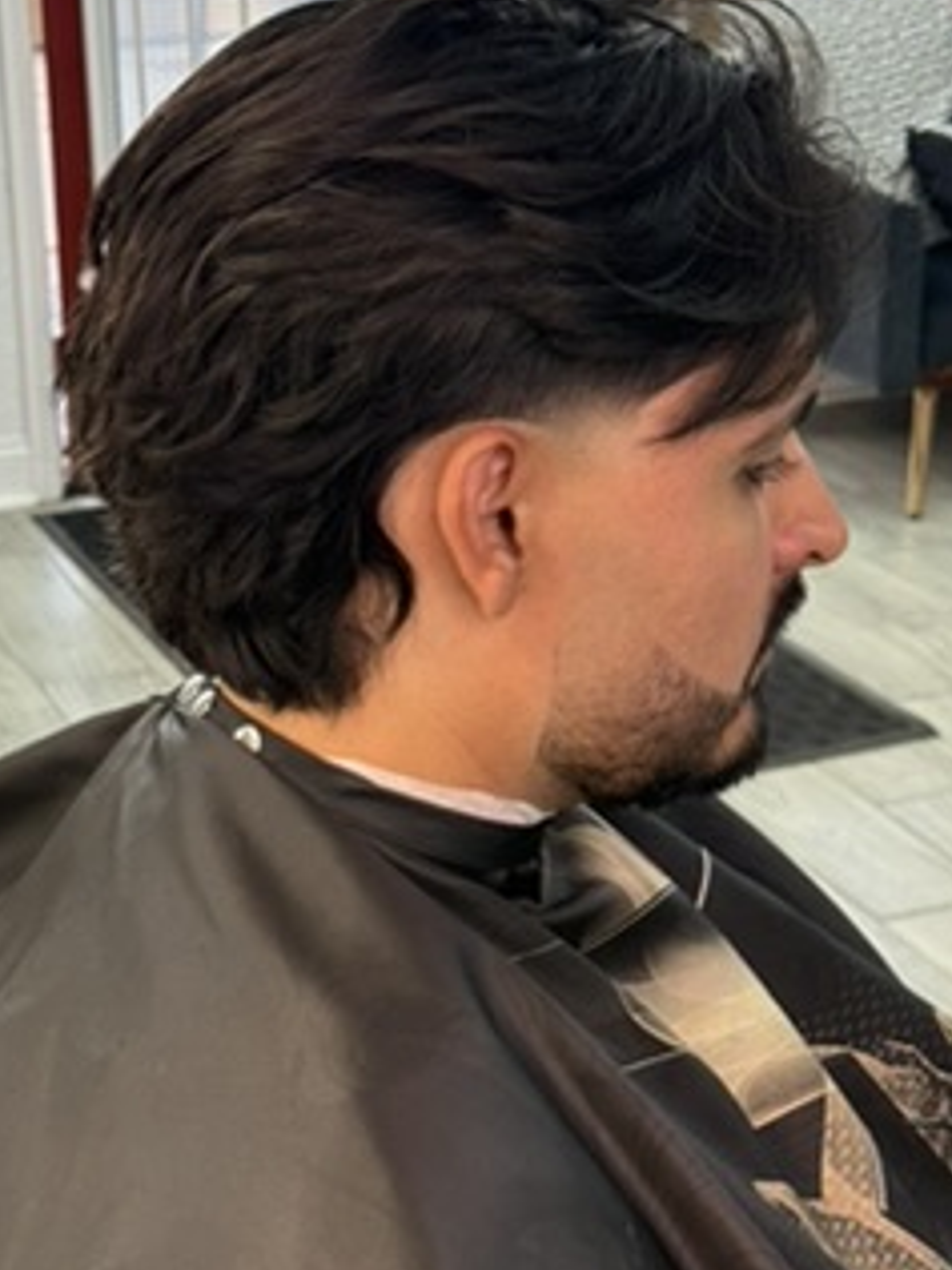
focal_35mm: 73
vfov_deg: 26.7
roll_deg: +0.3
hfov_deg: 20.2
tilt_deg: -21.2
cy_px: 643
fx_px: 2677
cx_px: 478
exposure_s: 1/60
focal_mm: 6.76
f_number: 1.78
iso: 100
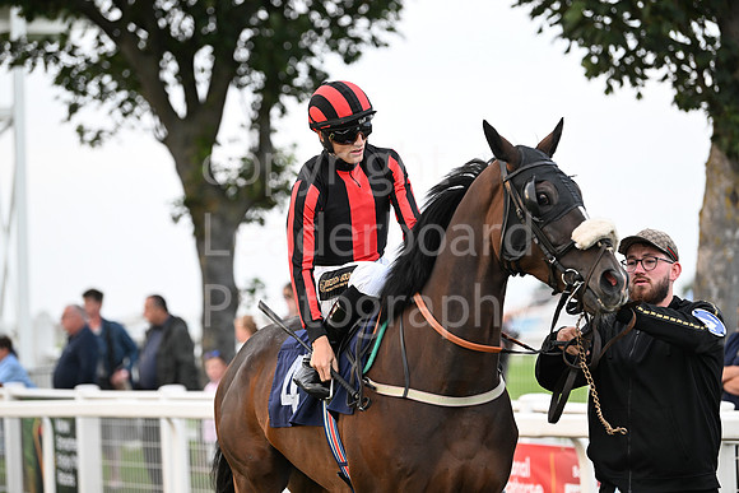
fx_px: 3285
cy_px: 246
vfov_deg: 8.6
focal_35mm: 160
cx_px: 370
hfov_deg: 12.8
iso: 1600
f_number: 3.5
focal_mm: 160
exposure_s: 1/500
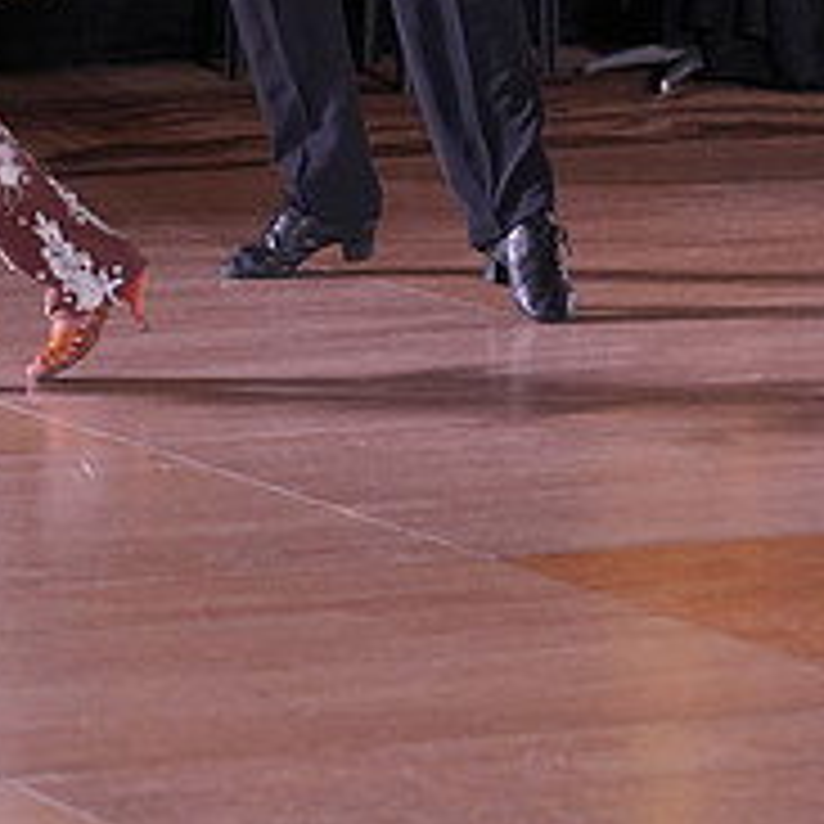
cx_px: 187
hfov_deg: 6.7
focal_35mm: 262
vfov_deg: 6.6
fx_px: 7056
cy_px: -302
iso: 2000
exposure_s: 1/400
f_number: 4
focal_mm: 97
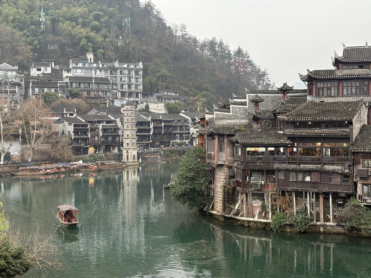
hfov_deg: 36.8
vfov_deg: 28.0
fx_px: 557
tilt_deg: -0.8
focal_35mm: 52
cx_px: 186
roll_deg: +0.7
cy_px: 139
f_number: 1.6
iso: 50
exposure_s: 1/71
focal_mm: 5.96
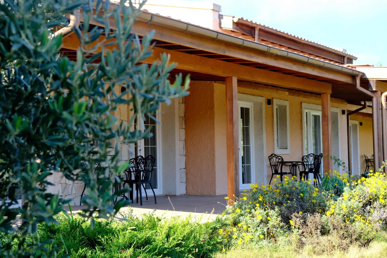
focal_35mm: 53
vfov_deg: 25.5
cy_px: 128
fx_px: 570
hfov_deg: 37.5
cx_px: 194
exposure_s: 1/180
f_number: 5.6
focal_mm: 34.3
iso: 320
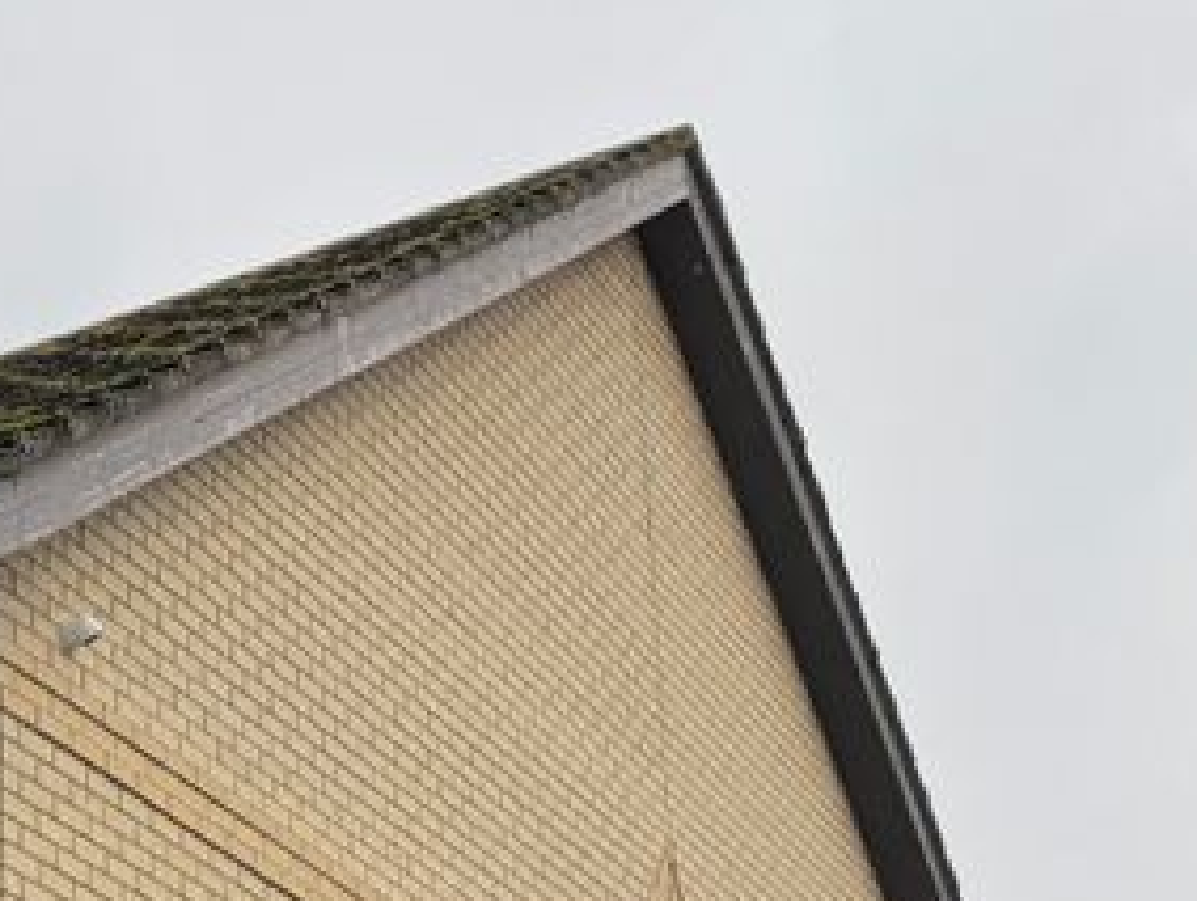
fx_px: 3255
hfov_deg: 16.4
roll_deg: -1.1
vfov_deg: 14.5
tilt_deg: +9.3
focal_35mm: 94
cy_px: 1440
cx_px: -1134
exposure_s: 1/549
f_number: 1.78
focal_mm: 6.76
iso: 80
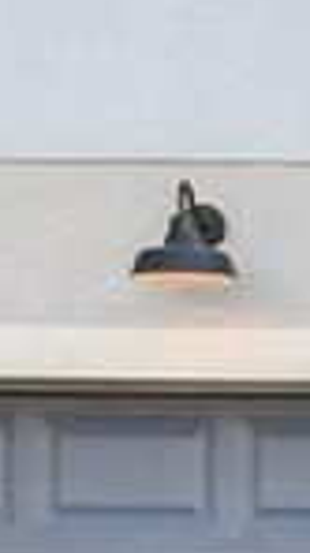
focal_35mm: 215
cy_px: 796
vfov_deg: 9.8
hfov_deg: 5.3
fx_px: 3149
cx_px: 941
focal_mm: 13
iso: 100
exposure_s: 1/40
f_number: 7.1
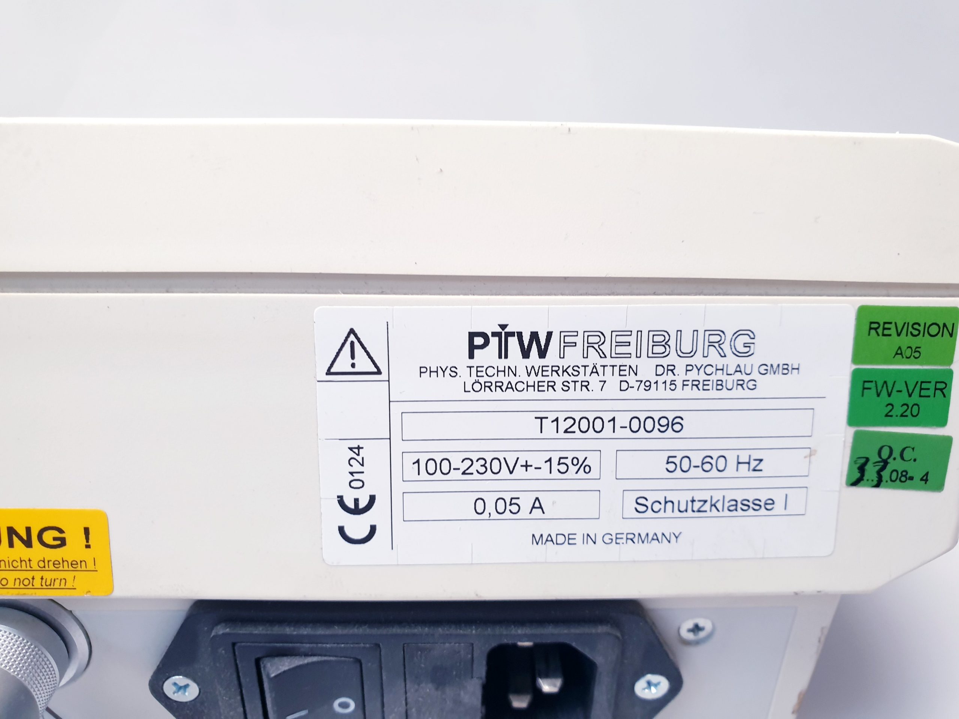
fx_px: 720
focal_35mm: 26
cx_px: 480
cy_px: 360
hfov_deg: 67.3
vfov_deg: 53.1
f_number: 2.4
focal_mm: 4.3
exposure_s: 1/50
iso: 125
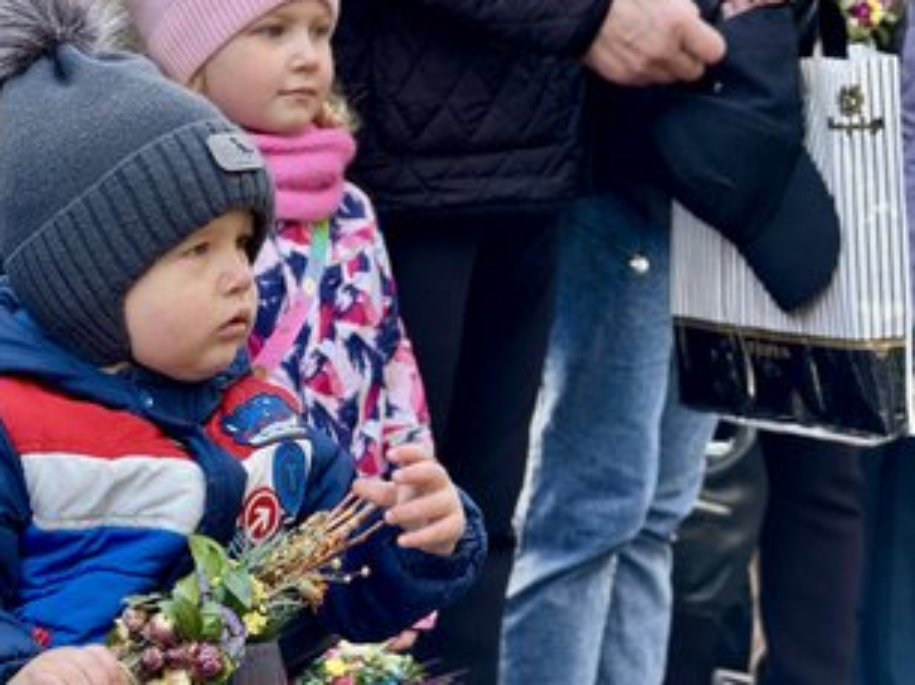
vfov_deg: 9.4
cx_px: 329
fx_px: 4147
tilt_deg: -7.0
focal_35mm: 157
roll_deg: -0.8
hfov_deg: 12.6
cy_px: 380
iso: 64
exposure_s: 1/99
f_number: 2.8
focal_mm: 15.66
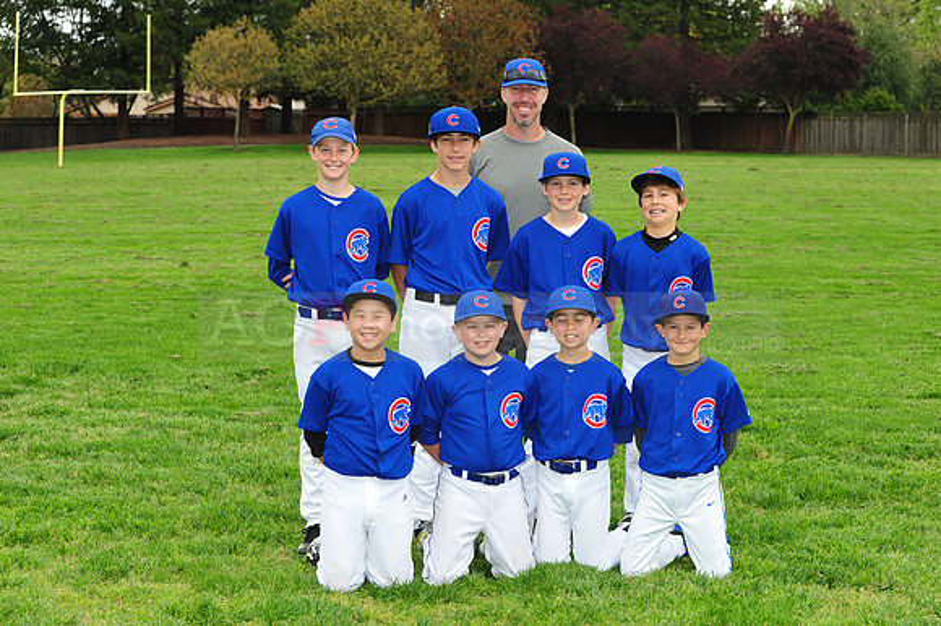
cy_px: 313
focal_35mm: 80
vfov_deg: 17.0
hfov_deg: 25.4
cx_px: 470
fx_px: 2090
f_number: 8
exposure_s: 1/320
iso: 400
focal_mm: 80
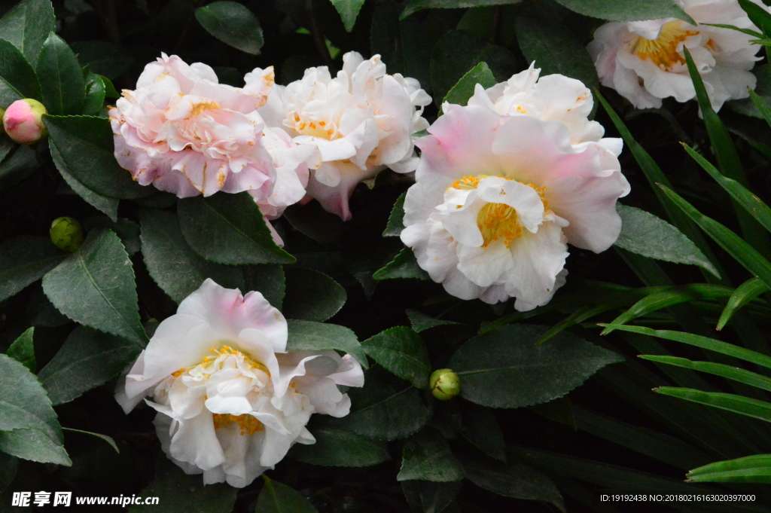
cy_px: 256
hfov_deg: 11.0
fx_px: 4012
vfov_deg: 7.3
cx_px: 386
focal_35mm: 188
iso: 6400
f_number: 18
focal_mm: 125
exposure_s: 1/100
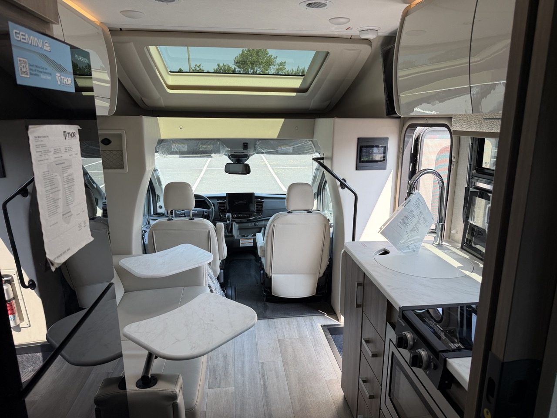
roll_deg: +2.5
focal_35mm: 24
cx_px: 278
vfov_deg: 56.8
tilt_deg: -14.9
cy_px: 209
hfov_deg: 71.6
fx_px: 386
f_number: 1.78
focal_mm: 6.76
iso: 64
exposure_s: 1/212
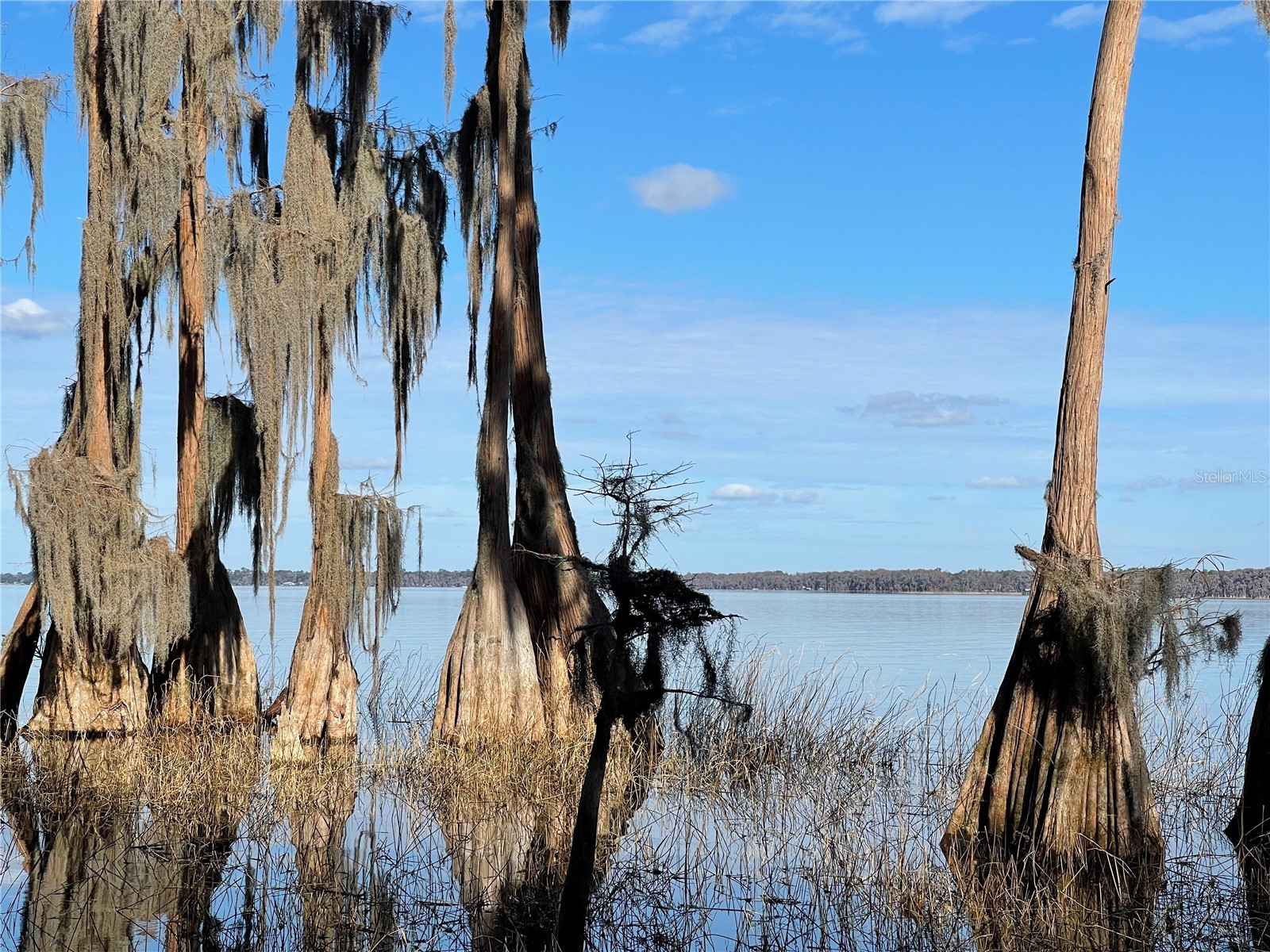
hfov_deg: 30.3
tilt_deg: +3.0
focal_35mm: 64
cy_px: 476
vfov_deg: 22.9
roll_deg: -0.8
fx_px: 2348
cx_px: 635
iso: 20
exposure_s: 1/1647
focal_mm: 7.5
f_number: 2.2
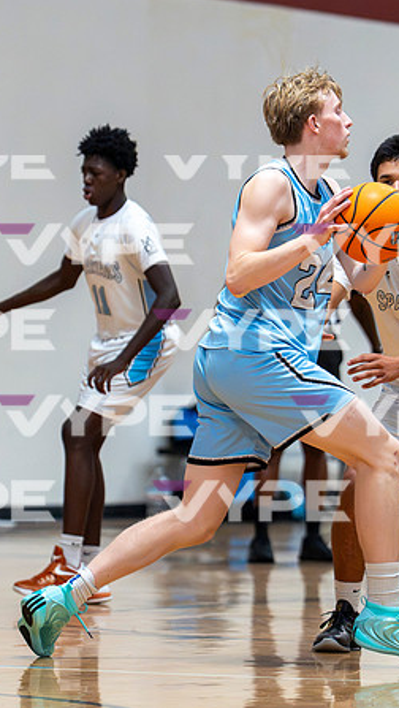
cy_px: 378
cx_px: 292
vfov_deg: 6.7
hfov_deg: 3.8
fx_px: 6084
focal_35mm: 324
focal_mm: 145
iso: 10000
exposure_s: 1/1250
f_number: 3.2
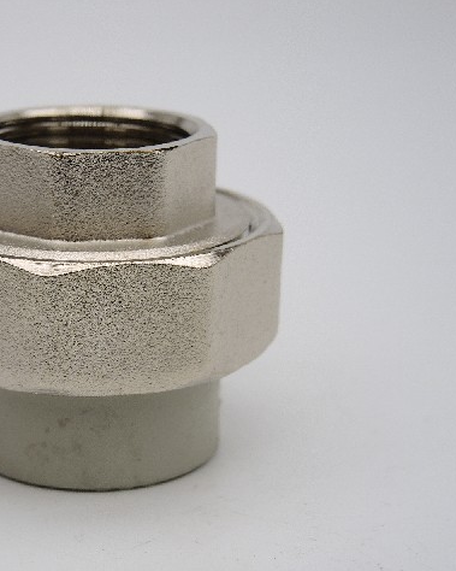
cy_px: 283
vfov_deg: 22.0
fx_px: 1468
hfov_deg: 17.5
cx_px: 95
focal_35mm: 87
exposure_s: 1/2000
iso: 100
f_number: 3.2
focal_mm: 14.1
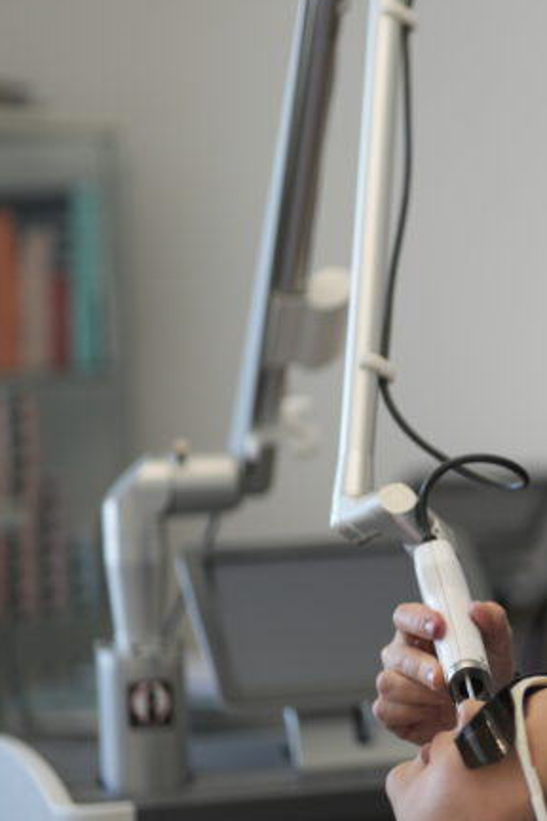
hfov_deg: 9.0
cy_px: 431
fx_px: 3441
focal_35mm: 151
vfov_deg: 13.6
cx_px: 632
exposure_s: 1/100
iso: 200
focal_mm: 85
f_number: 1.8
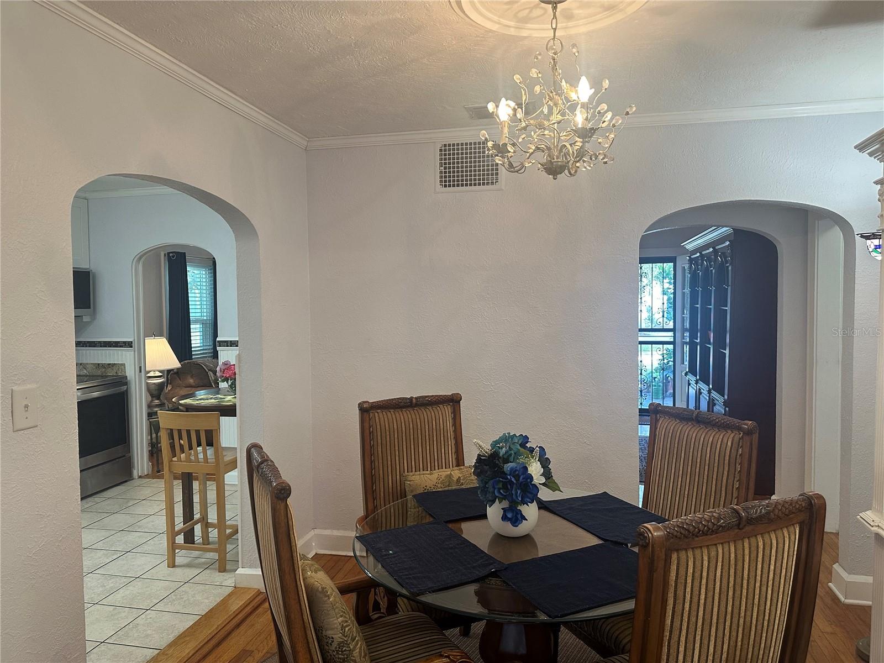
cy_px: 332
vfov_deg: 56.8
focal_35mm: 24
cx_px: 442
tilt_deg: -1.4
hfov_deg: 71.6
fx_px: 613
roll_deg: +0.7
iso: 200
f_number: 1.78
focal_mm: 6.86
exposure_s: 1/120
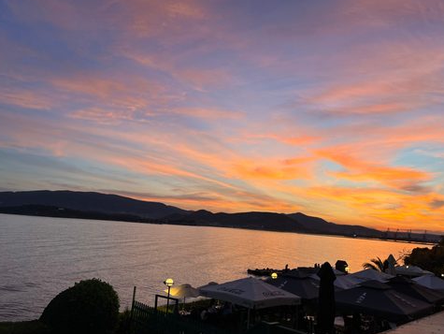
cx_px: 232
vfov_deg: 49.8
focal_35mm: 28
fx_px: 359
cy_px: 165
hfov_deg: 63.4
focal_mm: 5.1
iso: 32
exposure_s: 1/135
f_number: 1.6
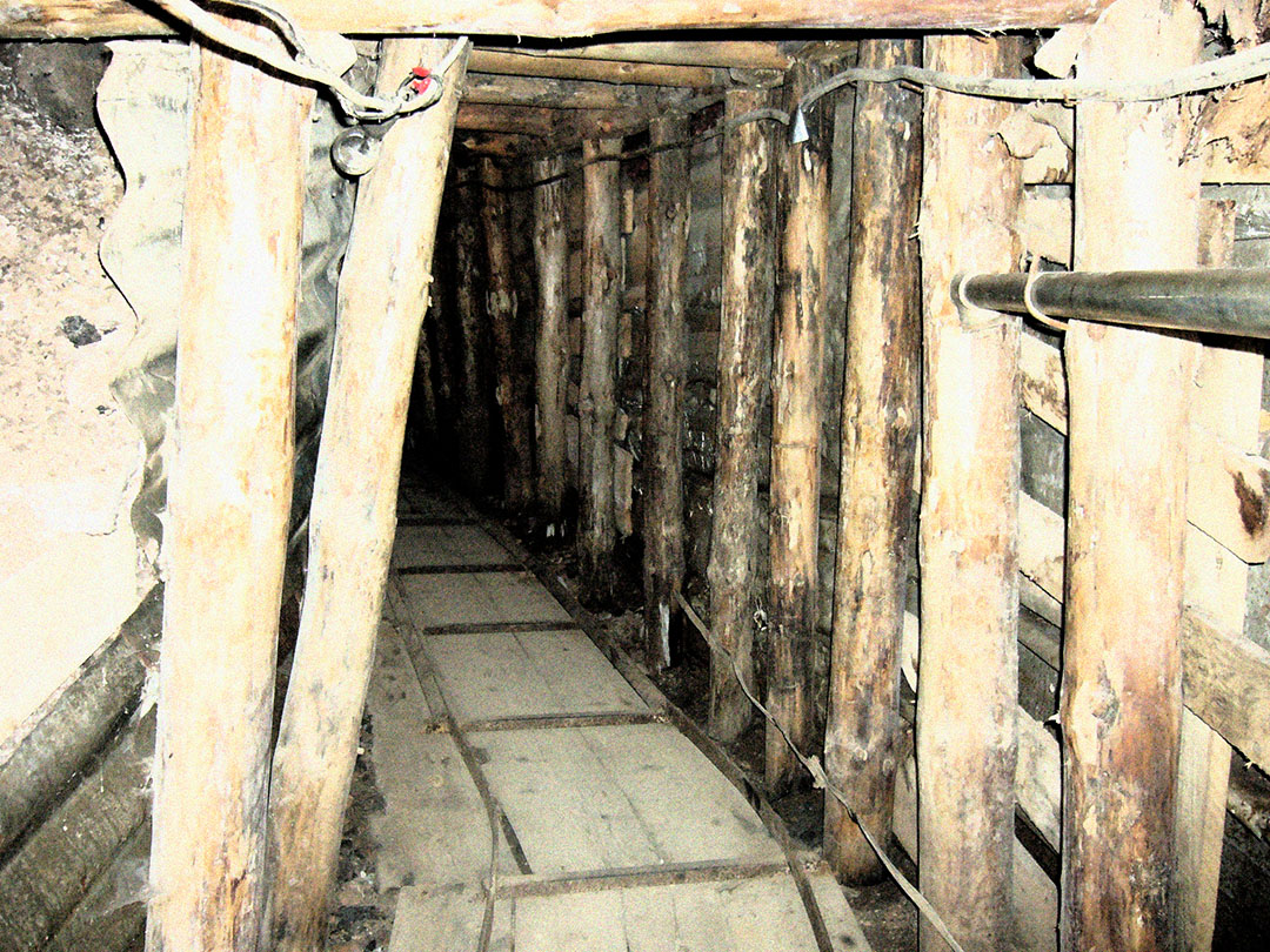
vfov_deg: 40.7
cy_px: 476
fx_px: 1284
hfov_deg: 52.6
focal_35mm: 35
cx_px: 635
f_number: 2.8
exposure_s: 1/60
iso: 400
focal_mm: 5.8
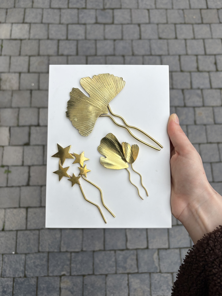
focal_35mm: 26
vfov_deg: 67.3
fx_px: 222
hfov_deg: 53.1
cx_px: 111
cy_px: 148
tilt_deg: -71.9
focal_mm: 5.96
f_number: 1.6
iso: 50
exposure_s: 1/1311
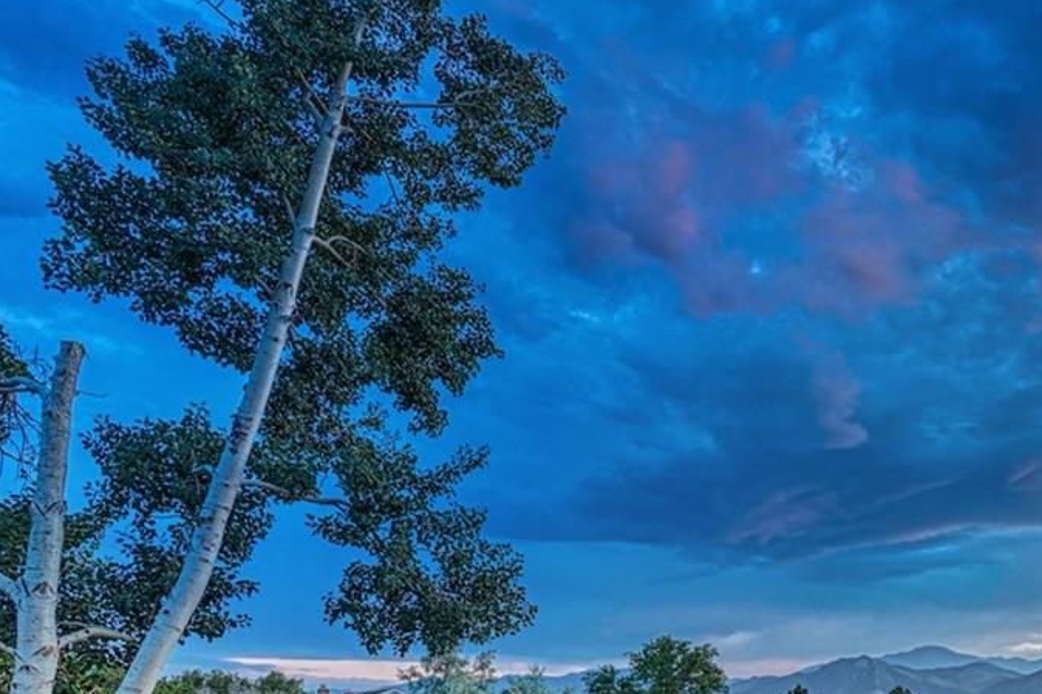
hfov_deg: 40.5
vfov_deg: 31.5
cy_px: 745
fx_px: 1100
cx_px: 1158
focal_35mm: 38
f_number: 8
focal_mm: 16
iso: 800
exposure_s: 1/400
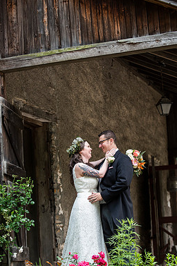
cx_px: 93
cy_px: 144
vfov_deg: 20.8
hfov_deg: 13.9
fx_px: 723
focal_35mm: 98
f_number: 2.8
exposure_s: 1/2000
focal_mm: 82
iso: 640
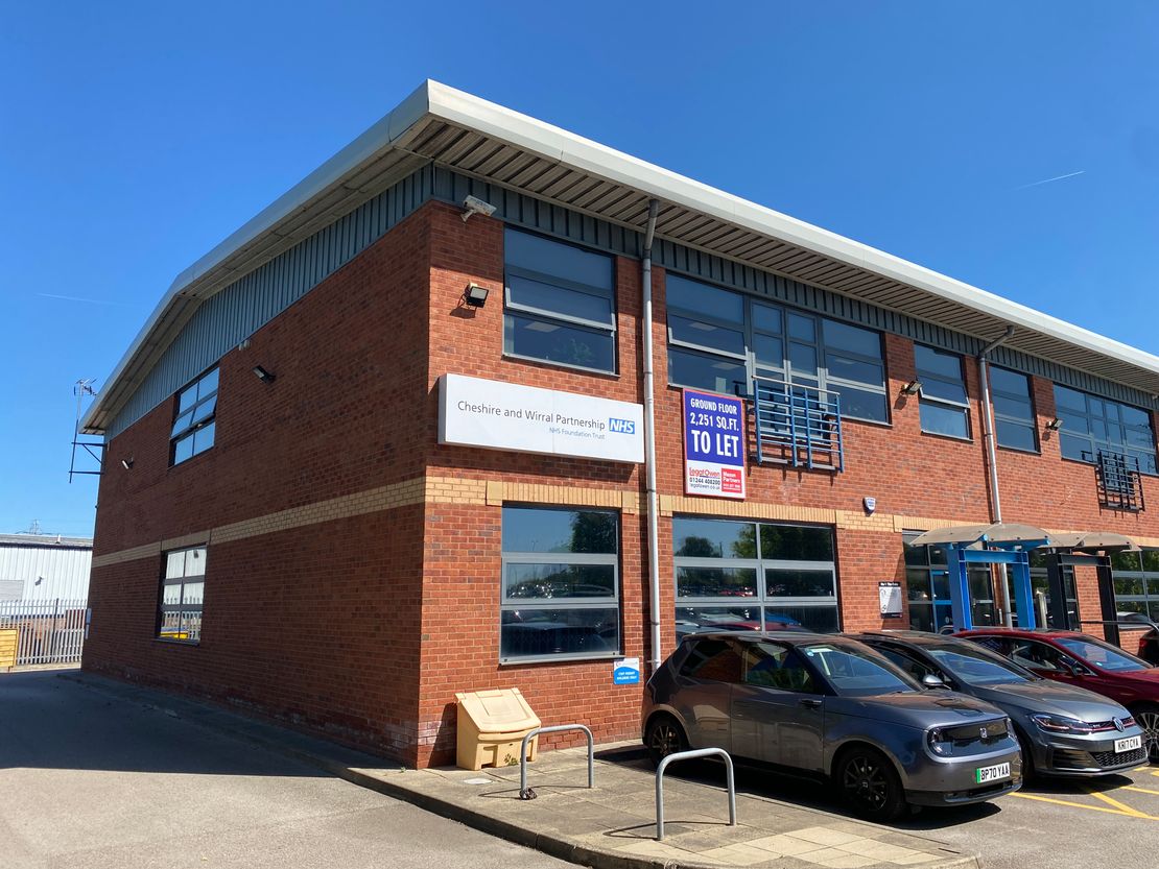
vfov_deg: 53.1
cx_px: 580
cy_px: 434
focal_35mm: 26
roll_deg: +0.9
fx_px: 871
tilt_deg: +11.0
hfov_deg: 67.3
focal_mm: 4.25
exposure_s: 1/1996
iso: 32
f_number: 1.8
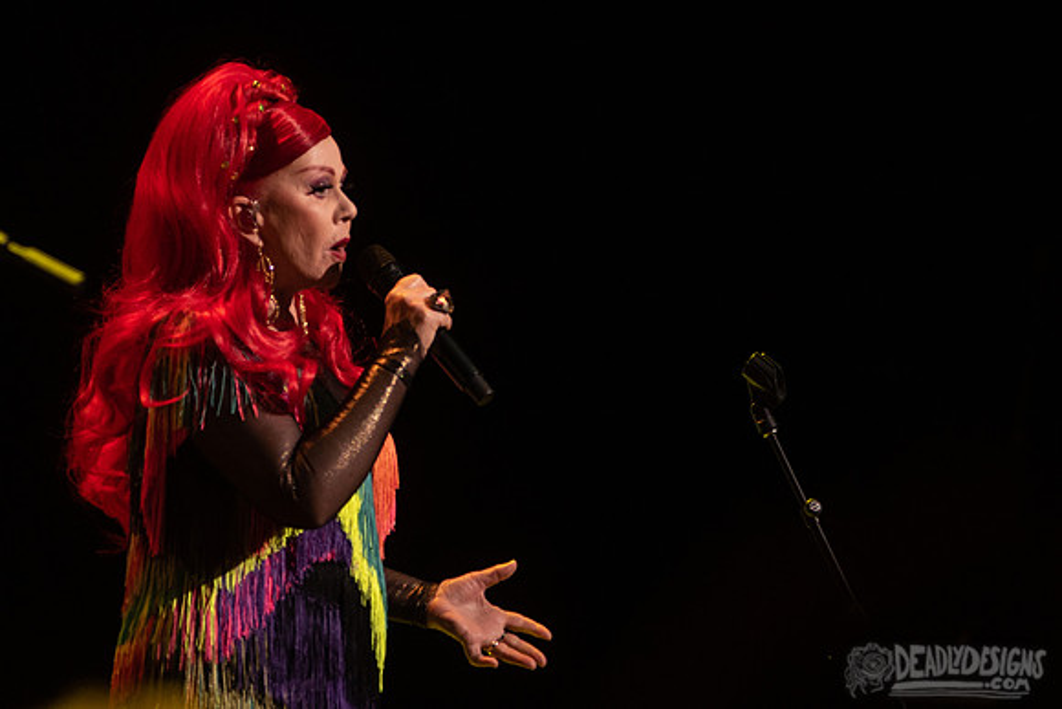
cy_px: 223
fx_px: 9639
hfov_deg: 6.3
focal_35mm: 327
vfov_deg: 4.2
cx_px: 481
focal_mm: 200
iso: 1250
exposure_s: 1/640
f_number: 3.2
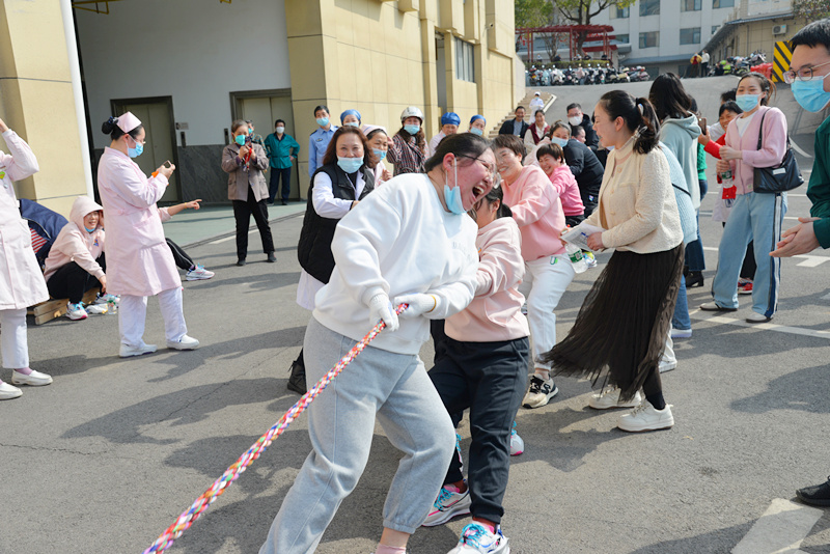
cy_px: 277
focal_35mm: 34
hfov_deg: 55.8
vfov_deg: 38.9
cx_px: 415
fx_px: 784
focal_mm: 34
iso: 100
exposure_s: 1/250
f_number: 8
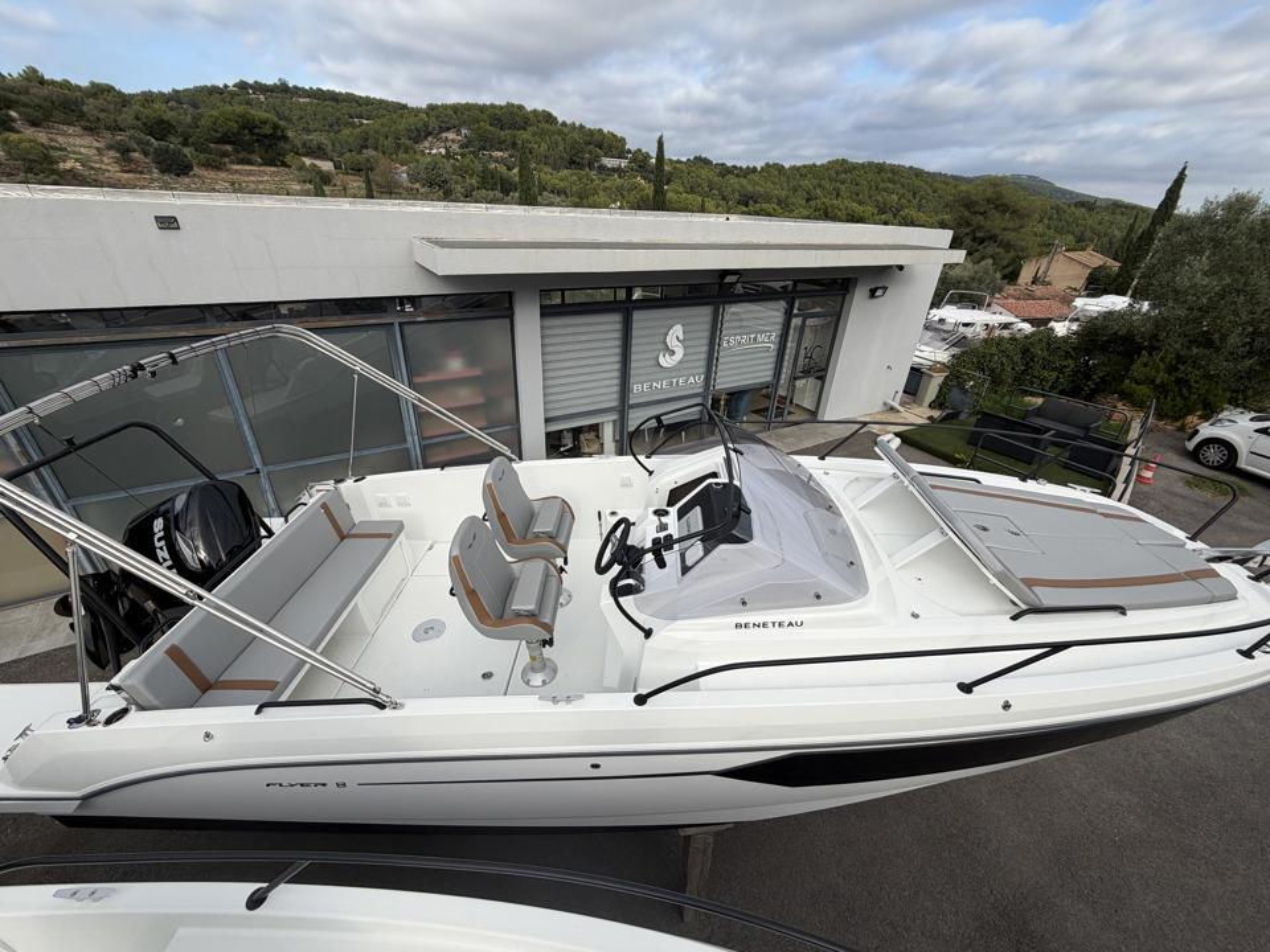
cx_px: 635
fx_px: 514
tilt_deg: -28.4
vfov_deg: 85.7
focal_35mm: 14
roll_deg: -3.2
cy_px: 476
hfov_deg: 102.1
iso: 25
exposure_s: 1/770
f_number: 2.2
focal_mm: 2.22
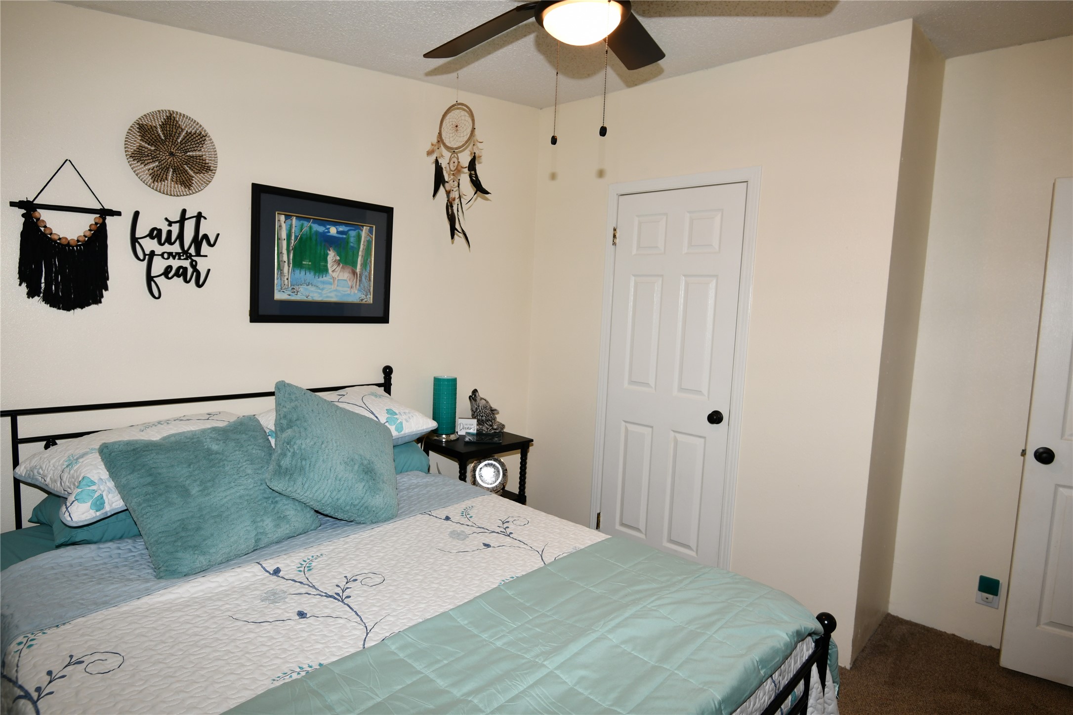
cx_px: 536
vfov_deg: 64.5
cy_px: 358
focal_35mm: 19
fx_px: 566
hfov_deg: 86.9
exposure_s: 1/60
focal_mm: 16
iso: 400
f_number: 4
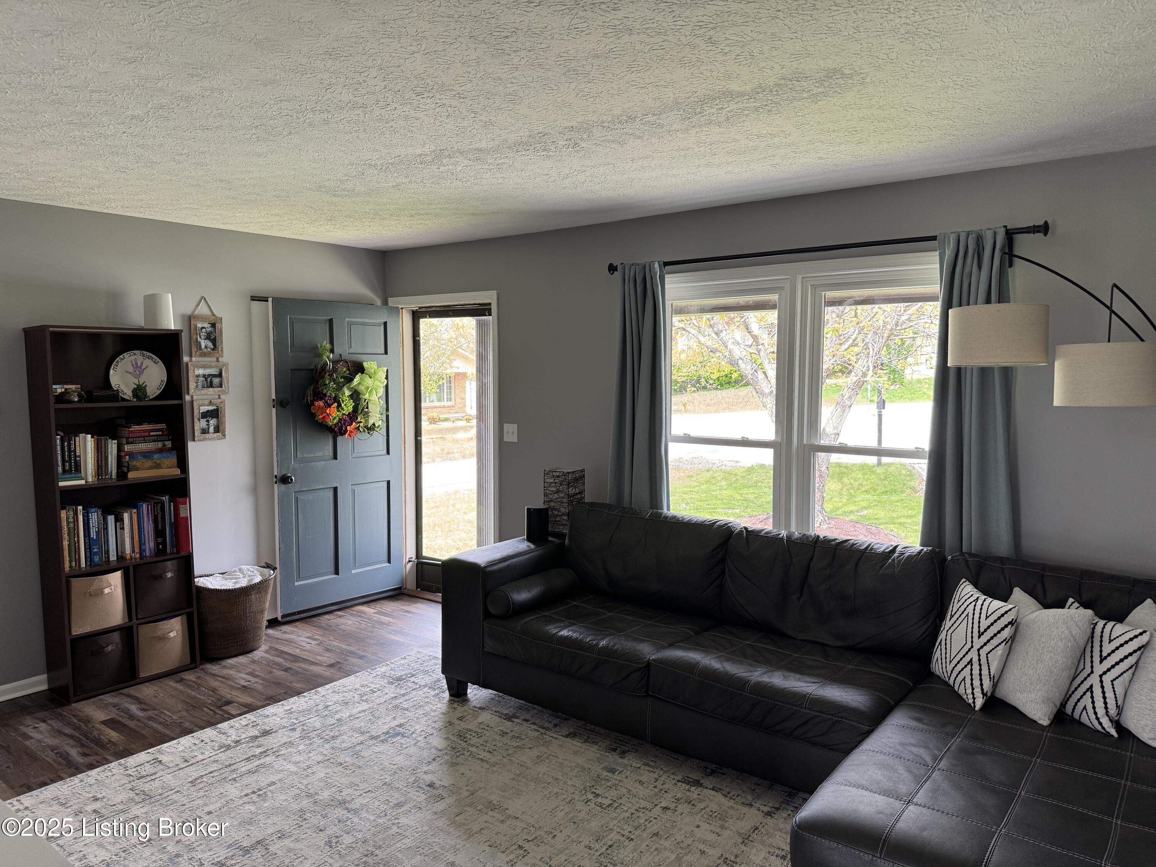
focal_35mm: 24
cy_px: 434
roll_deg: -0.1
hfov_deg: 71.6
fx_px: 801
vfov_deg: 56.8
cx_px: 578
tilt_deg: -5.3
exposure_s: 1/120
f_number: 1.78
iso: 160
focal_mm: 6.76
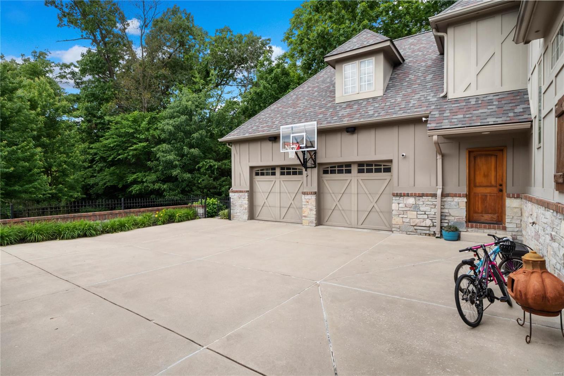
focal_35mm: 18
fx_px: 282
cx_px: 282
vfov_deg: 67.4
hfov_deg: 90.0
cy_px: 188
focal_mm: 9
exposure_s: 1/400
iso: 400
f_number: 10
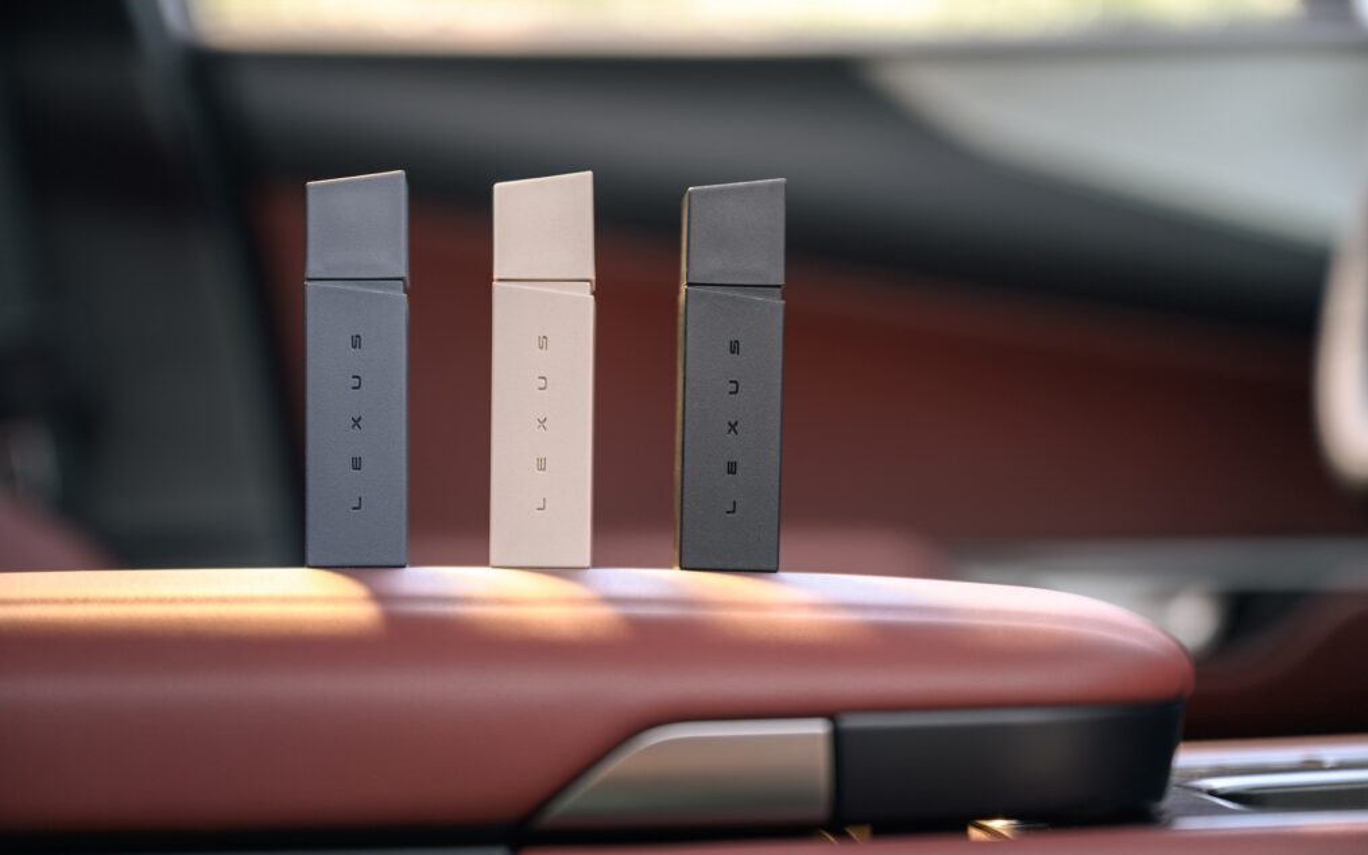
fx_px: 2684
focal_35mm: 72
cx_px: 679
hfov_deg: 28.6
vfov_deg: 18.1
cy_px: 430
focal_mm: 70
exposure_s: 1/80
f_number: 3.5
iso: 160
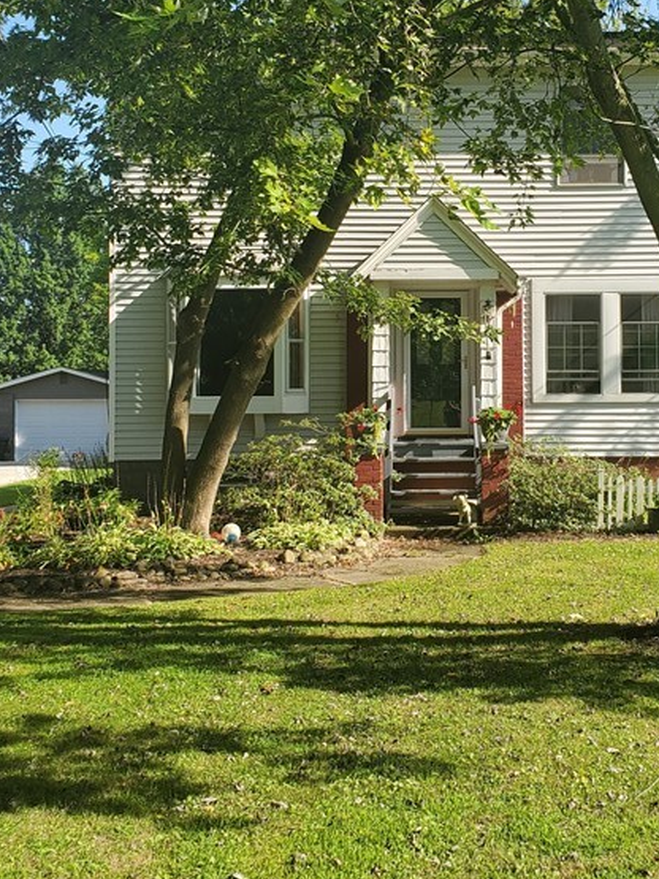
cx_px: 450
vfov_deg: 39.6
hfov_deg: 30.0
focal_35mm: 48
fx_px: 1219
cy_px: 375
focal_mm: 4.3
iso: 50
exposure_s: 1/783
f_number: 2.4
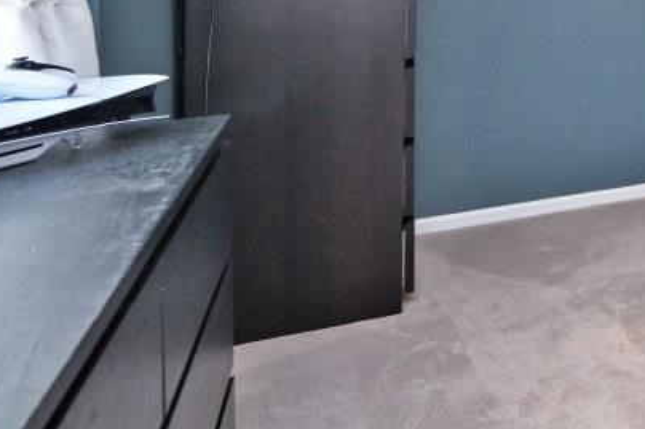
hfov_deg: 23.1
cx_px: 1124
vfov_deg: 23.9
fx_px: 931
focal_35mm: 52
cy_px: -73
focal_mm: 14
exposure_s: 1/60
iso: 900
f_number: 4
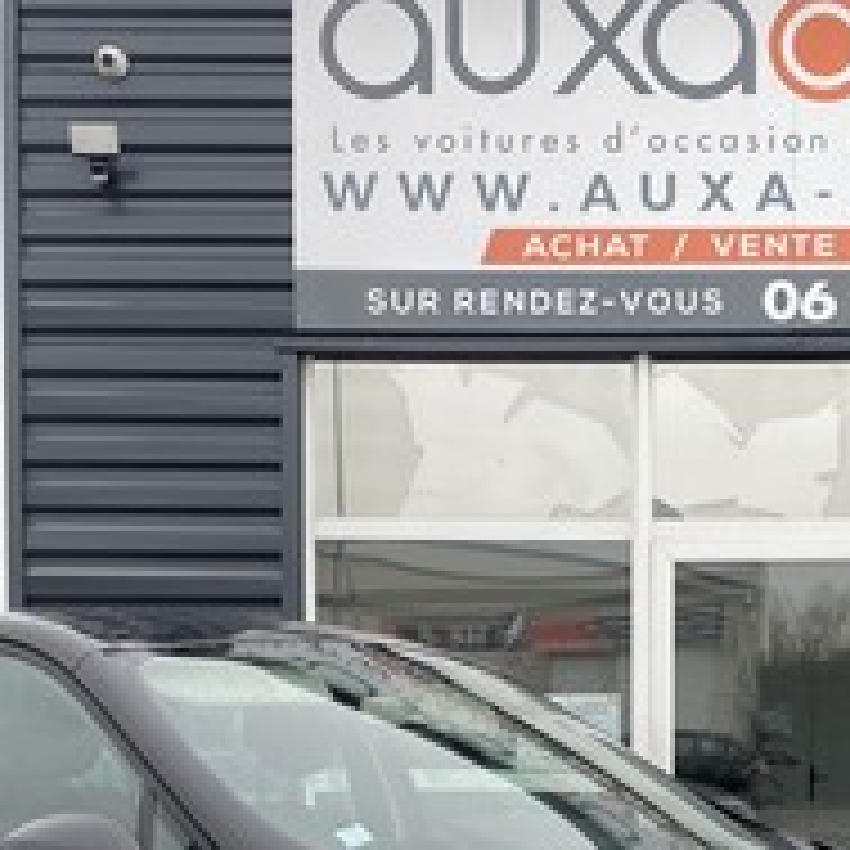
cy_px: 780
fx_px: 1722
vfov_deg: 26.7
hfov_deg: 27.5
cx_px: 571
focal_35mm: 62
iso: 32
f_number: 1.8
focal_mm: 4.25
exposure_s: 1/404
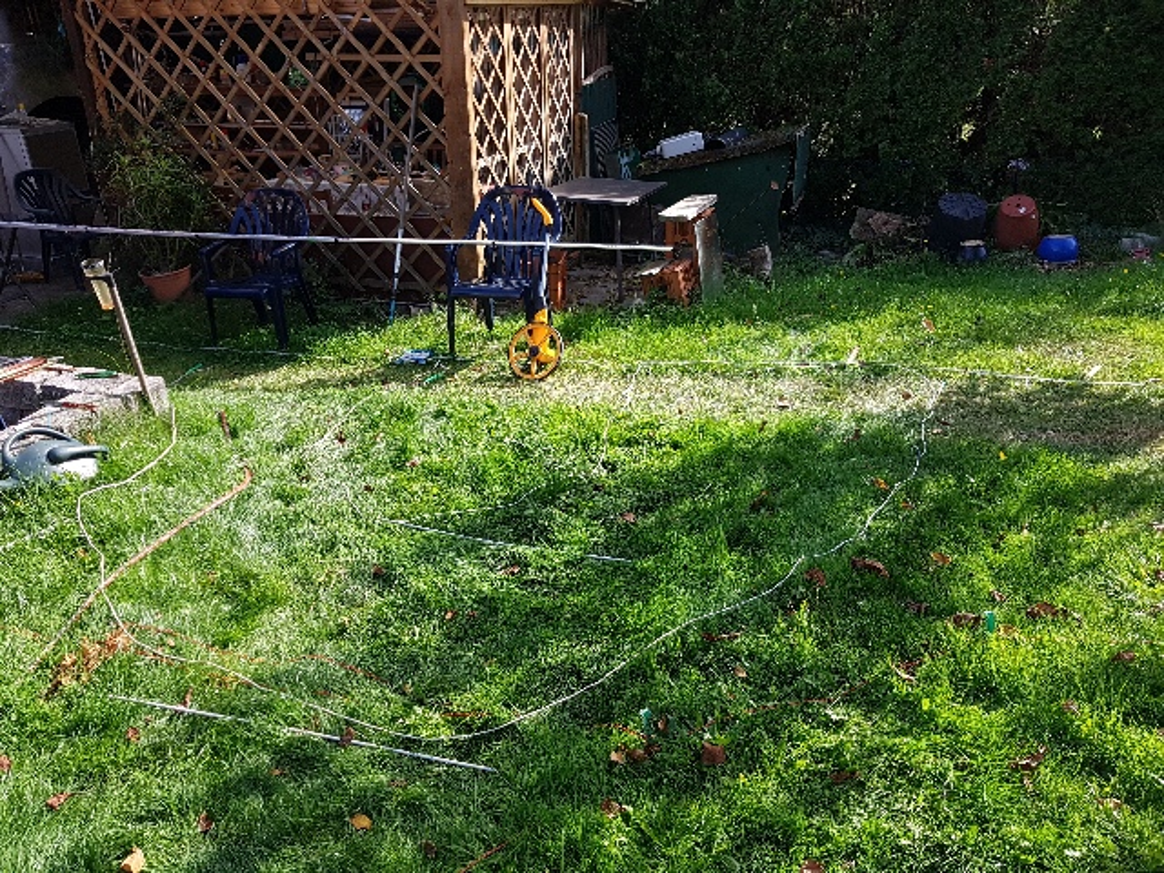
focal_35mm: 26
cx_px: 582
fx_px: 874
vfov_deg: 53.1
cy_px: 436
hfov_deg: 67.3
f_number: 1.7
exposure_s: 1/560
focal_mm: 4.2
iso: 50
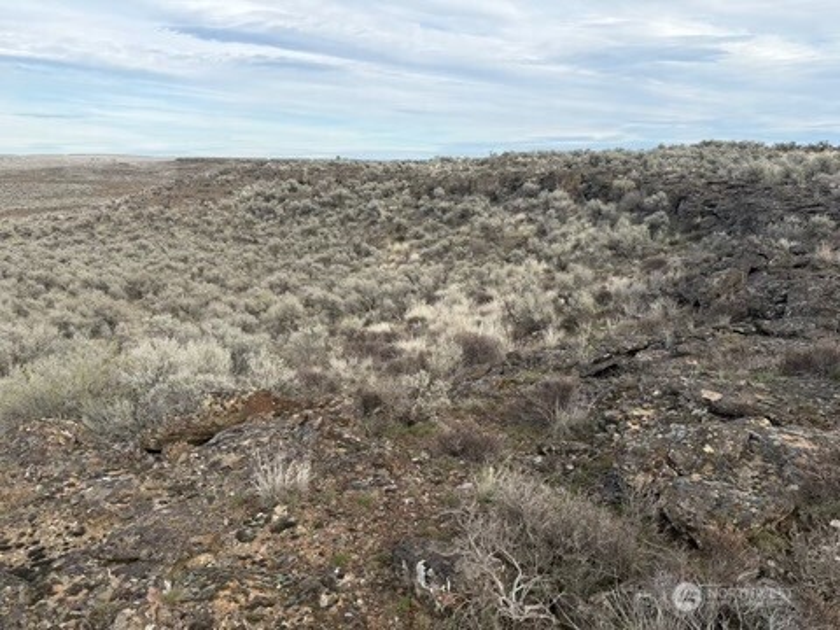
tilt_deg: -13.3
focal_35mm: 24
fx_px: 582
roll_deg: +0.1
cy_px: 315
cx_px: 420
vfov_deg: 56.8
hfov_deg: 71.6
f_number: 1.78
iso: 80
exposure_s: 1/2611
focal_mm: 6.76
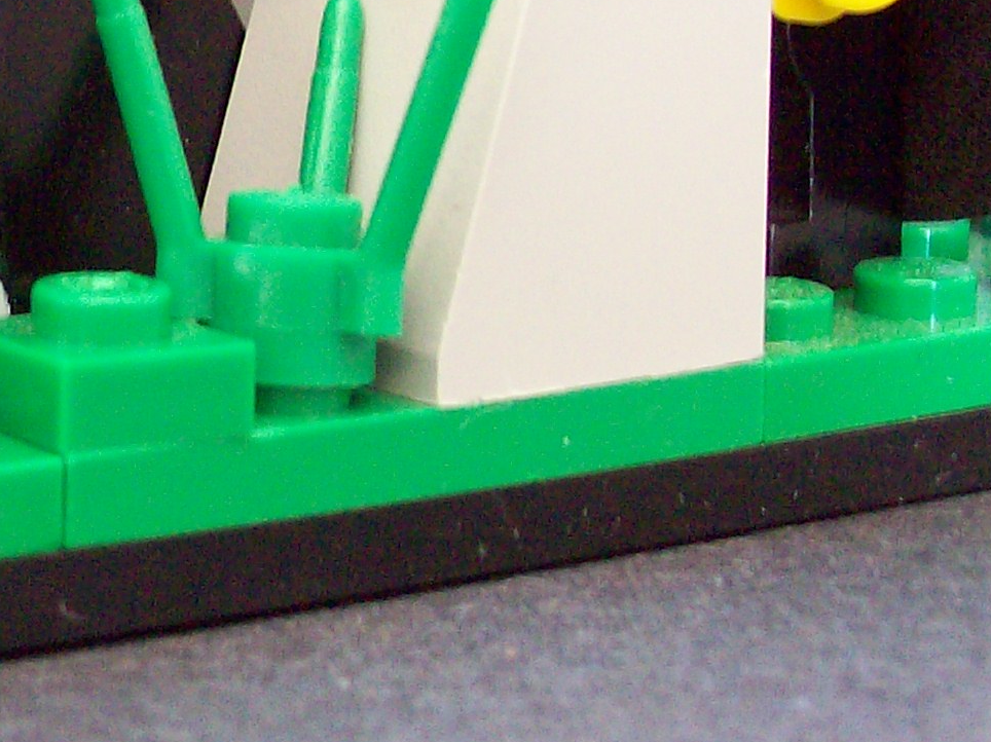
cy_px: -119
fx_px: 3806
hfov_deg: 14.1
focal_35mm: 133
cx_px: -379
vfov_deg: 11.0
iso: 160
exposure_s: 1/8
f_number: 3
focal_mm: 7.6
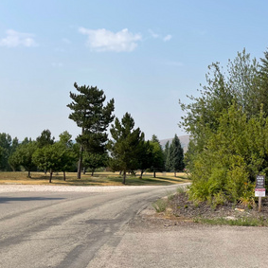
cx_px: 256
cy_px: 164
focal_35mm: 52
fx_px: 455
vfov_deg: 32.7
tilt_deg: +0.6
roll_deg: -1.2
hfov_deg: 30.9
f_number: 1.6
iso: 32
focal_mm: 5.1
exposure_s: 1/4902
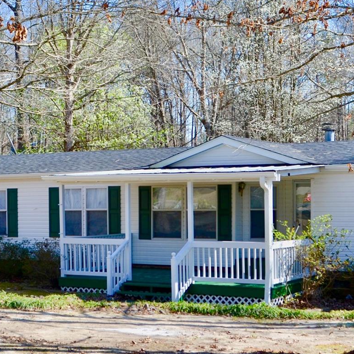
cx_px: 169
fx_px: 856
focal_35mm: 74
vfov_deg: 23.3
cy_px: 212
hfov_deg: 23.4
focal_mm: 22
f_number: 6.3
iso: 100
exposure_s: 1/160
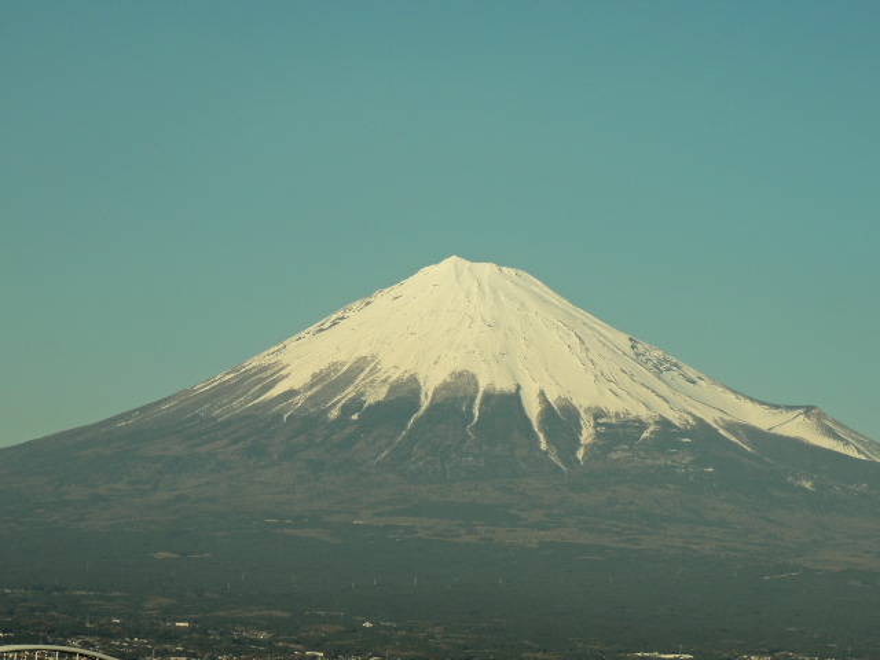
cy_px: 330
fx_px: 3432
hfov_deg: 14.6
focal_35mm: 135
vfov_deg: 11.0
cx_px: 440
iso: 100
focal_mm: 24
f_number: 4.3
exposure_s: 1/800
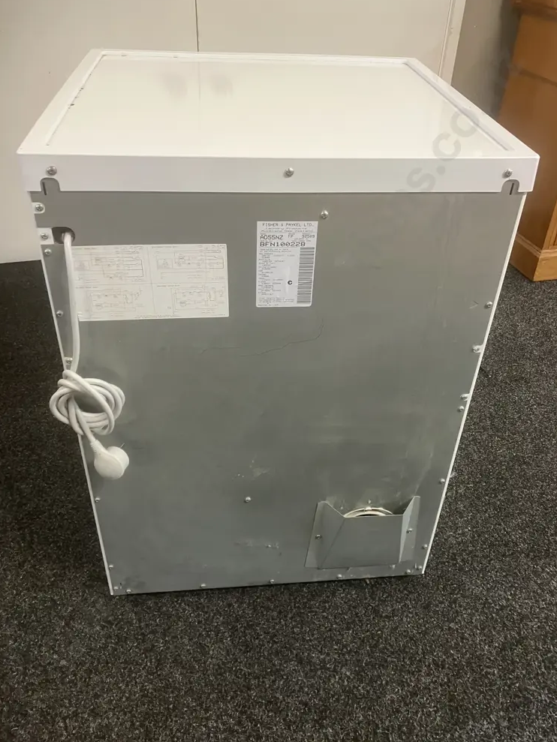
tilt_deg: -34.4
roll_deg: -2.8
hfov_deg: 48.2
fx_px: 622
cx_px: 285
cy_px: 361
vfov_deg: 61.6
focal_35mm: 29
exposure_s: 1/50
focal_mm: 3.99
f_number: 1.8
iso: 200
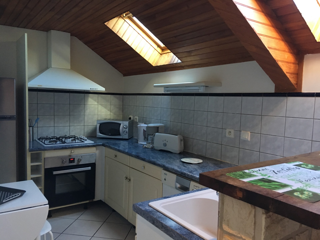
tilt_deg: -3.9
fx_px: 268
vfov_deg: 48.2
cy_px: 120
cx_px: 160
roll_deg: -1.4
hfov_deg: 61.7
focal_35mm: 29
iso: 200
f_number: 2.2
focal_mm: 4.15
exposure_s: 1/20
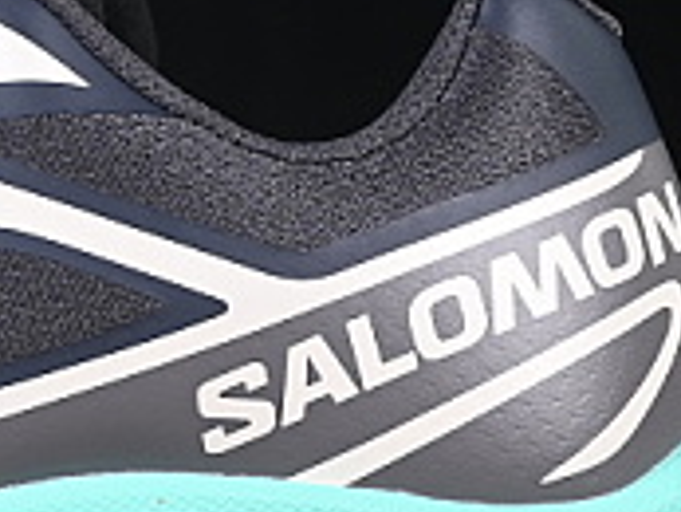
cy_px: 167
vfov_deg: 4.5
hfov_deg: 5.9
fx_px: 6575
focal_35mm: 334
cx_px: -256
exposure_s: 1/60
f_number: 6.3
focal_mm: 50
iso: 160
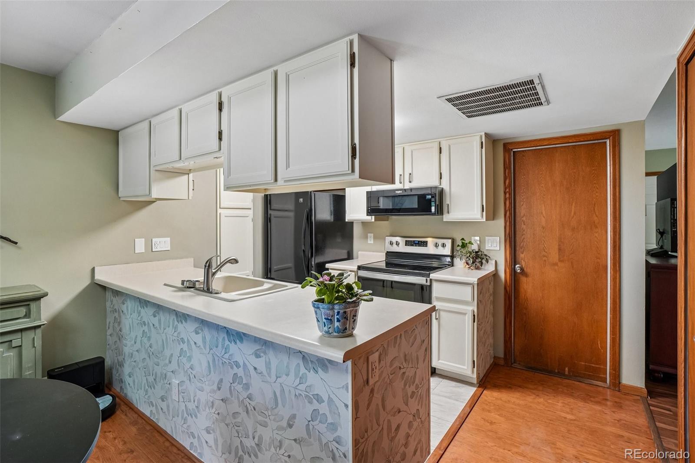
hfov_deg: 95.0
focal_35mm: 16
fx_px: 318
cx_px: 348
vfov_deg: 72.0
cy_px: 232
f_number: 8
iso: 400
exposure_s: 1/15
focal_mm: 11
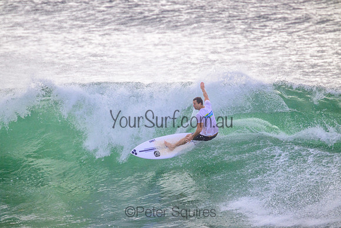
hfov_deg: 2.6
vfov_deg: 1.7
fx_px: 7579
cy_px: 114
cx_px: 170
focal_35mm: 800
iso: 1000
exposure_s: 1/2000
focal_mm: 800
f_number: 11
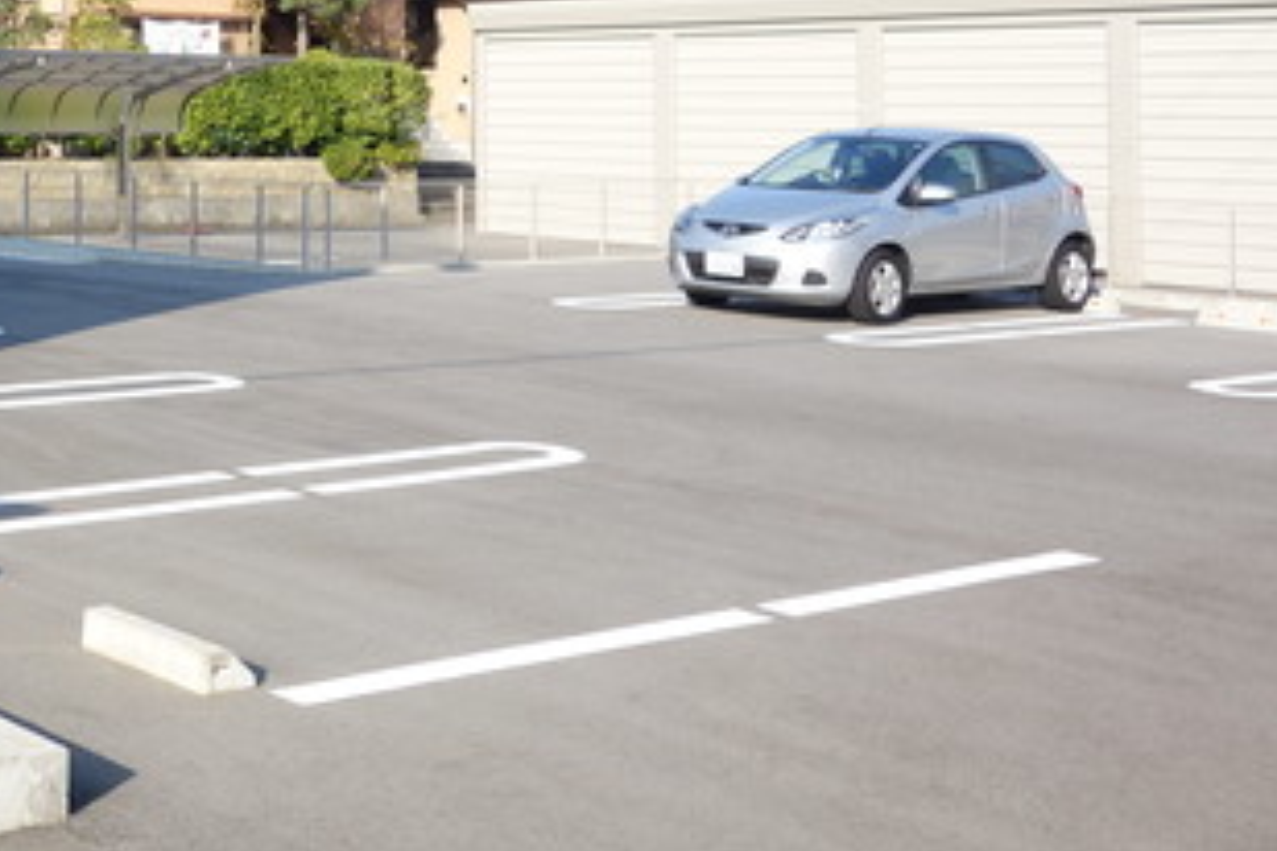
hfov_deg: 31.5
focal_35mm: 58
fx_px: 2057
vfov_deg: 22.4
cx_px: -37
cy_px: -14
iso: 125
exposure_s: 1/250
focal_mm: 10.4
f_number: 5.6
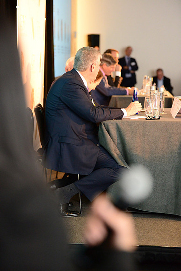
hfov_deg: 13.7
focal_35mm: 100
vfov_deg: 20.4
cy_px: 136
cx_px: 90
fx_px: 754
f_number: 2.8
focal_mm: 100
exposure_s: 1/125
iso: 4000
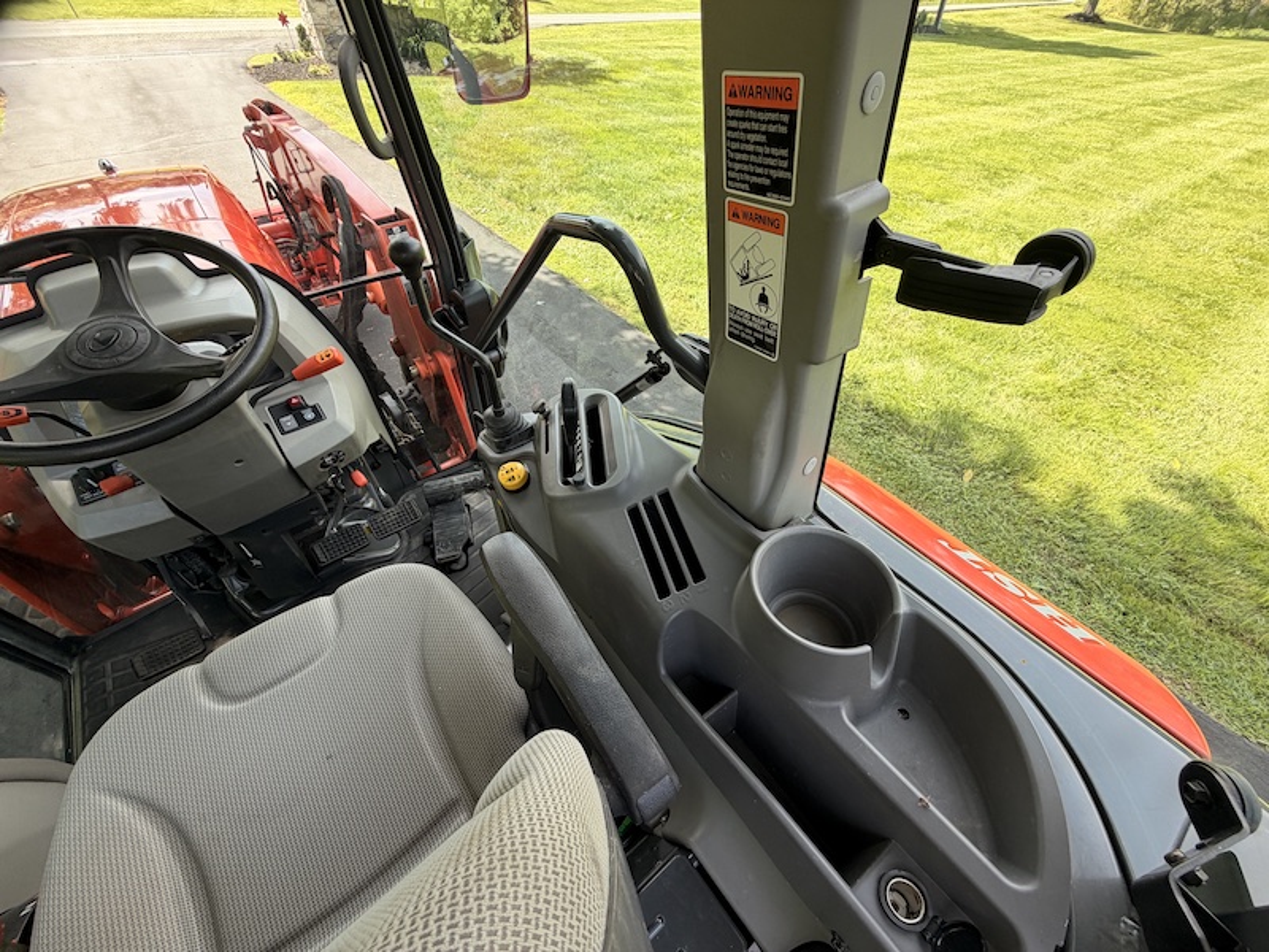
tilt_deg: -47.7
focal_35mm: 14
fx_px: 513
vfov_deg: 85.7
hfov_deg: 102.1
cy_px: 476
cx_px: 634
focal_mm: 2.22
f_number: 2.2
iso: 40
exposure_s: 1/155
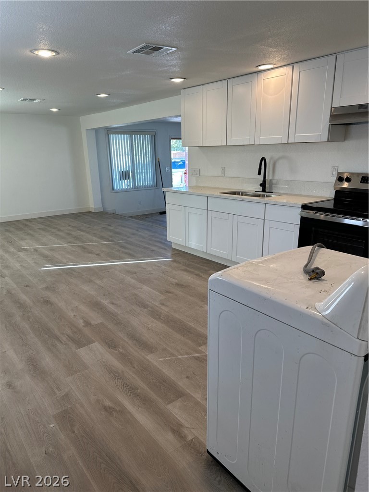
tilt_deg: -12.7
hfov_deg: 56.8
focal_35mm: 24
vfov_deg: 71.6
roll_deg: +0.6
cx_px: 184
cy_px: 246
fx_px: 341
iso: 80
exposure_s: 1/120
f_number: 1.78
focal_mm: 6.86
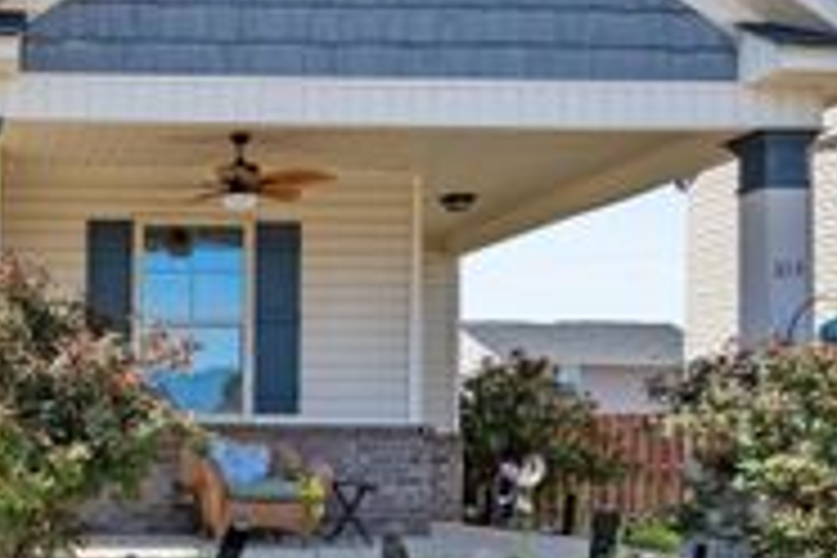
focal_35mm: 44
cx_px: 22
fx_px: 1031
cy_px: 241
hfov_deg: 39.6
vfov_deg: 30.2
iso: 200
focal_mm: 11
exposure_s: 1/500
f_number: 6.3
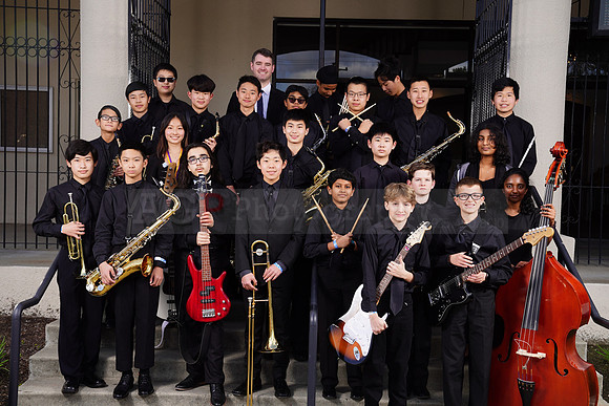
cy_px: 203
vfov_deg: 28.7
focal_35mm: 47
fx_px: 795
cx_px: 304
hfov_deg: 41.9
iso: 100
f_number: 6.3
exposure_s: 1/200
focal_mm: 47
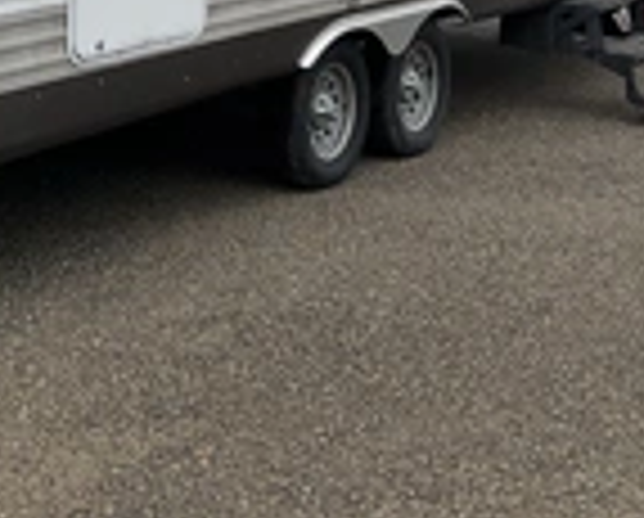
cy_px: -149
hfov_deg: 23.7
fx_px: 1509
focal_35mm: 79
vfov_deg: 18.2
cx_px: 113
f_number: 1.8
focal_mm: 3
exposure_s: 1/929
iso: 25
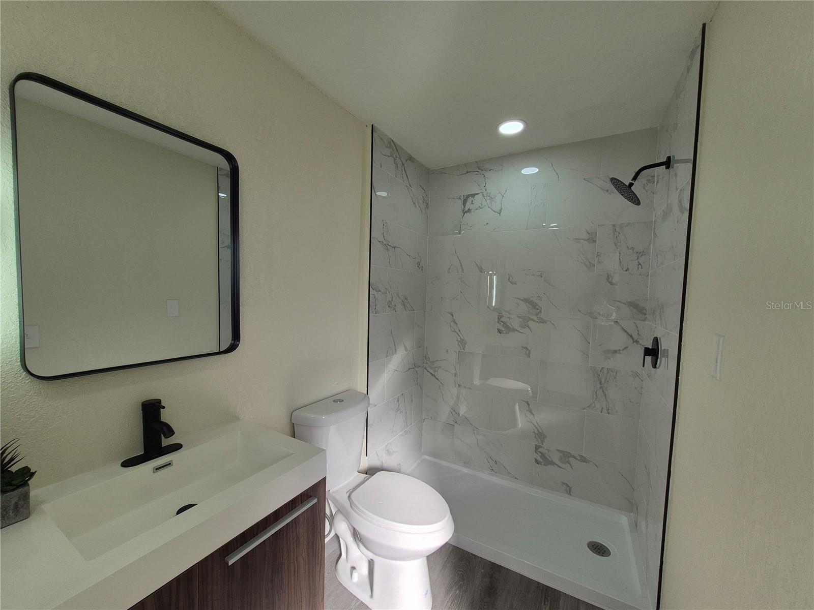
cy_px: 305
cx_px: 407
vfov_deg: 89.9
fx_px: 306
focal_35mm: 13
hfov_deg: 106.2
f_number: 2.2
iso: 50
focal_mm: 1.74
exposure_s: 1/220
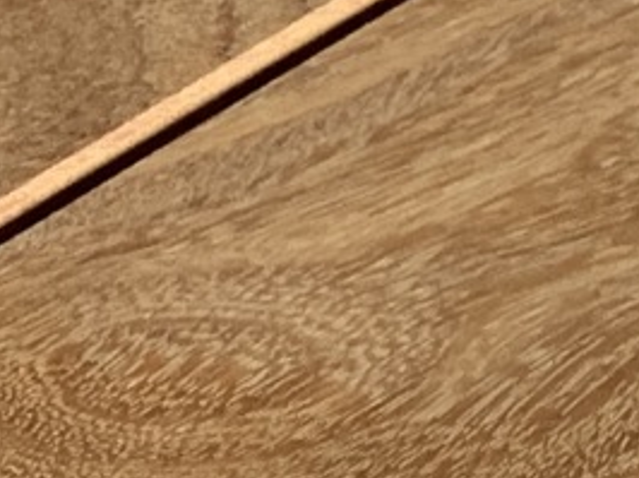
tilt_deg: -26.0
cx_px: -1047
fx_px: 3246
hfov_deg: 9.6
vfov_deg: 7.9
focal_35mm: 176
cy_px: 1038
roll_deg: -0.2
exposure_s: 1/121
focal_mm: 4.25
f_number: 1.8
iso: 64
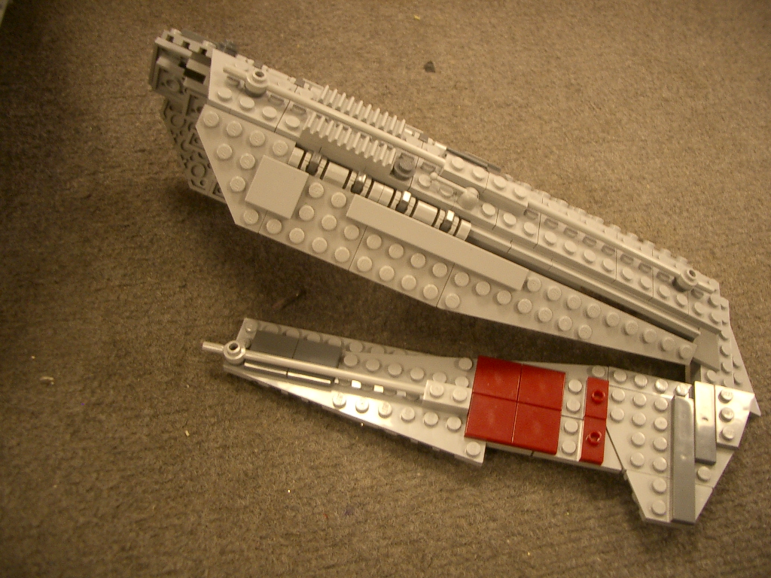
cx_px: 386
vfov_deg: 40.7
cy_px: 289
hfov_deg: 52.6
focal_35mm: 35
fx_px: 780
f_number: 2.6
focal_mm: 5.8
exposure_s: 1/15
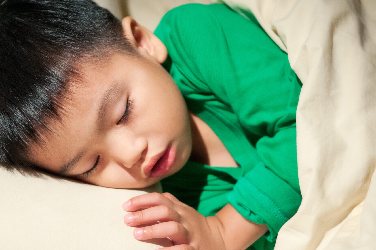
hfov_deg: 20.1
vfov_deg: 13.4
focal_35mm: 102
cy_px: 128
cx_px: 165
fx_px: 1060
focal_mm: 55
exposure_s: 1/80
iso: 1000
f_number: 2.8
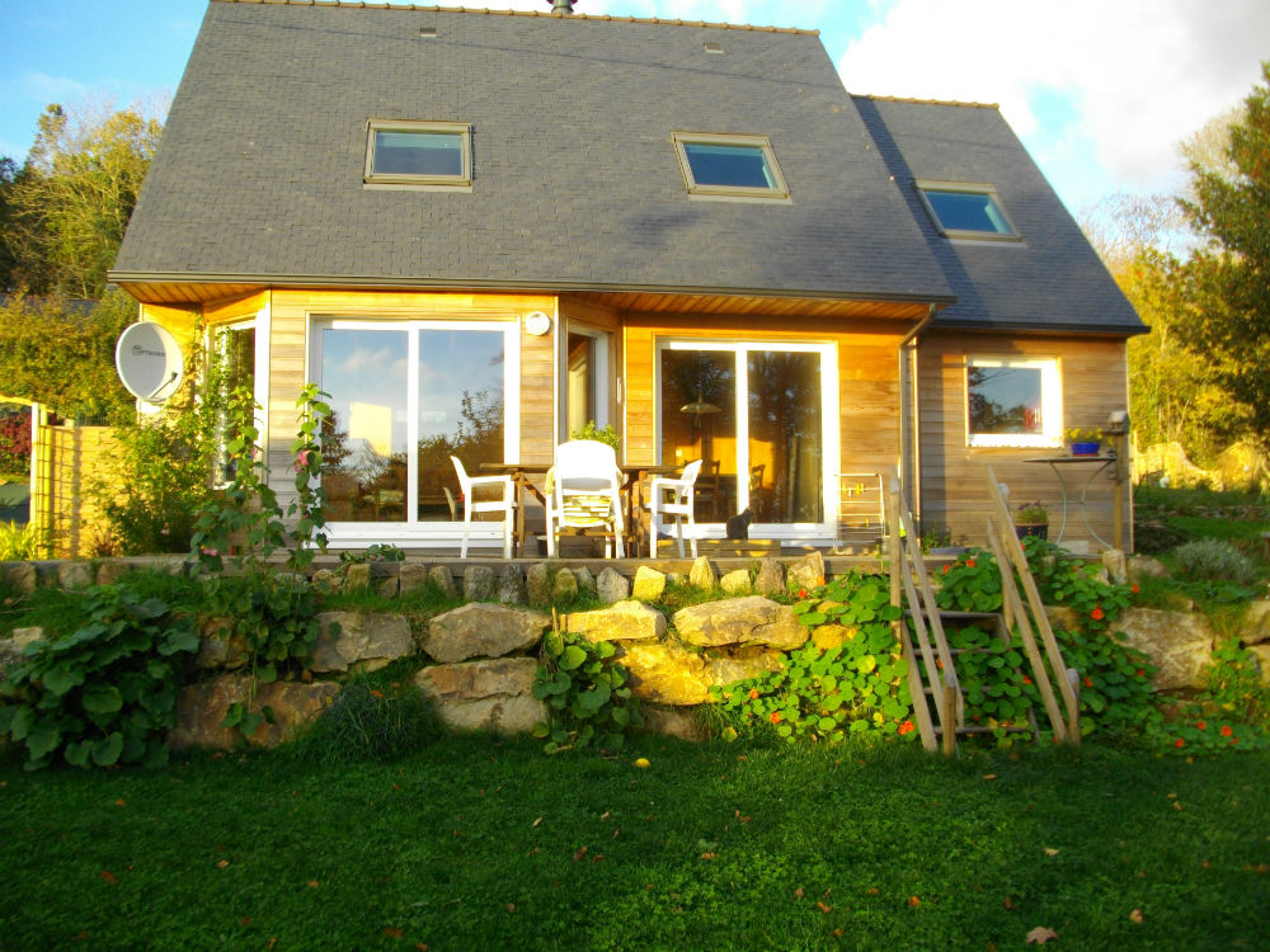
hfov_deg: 56.8
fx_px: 1174
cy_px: 476
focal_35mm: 32
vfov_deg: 44.2
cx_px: 635
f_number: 2.9
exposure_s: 1/200
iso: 100
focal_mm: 5.7
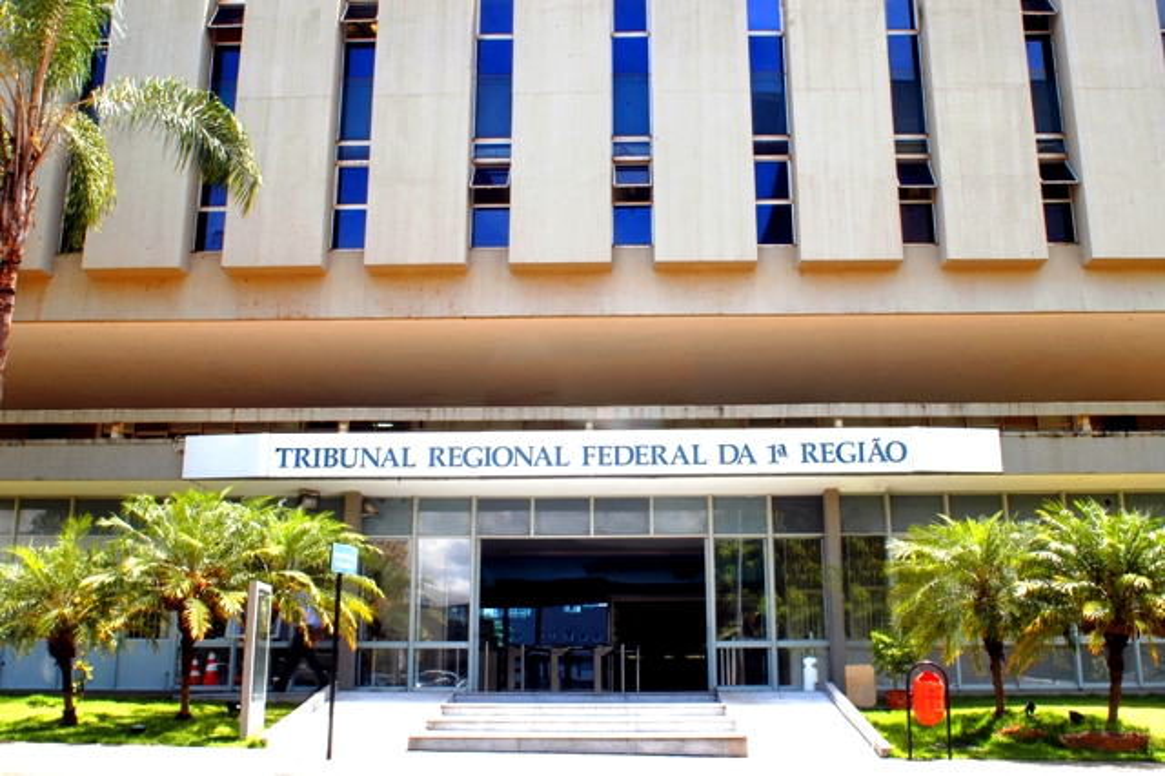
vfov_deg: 36.8
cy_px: 388
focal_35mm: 36
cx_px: 582
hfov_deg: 53.2
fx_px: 1164
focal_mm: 24
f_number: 22
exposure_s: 1/13
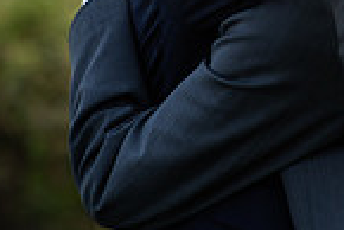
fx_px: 3243
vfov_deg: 4.0
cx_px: 503
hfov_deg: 6.0
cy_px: -124
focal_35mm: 339
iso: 160
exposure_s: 1/3200
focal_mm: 85
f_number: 2.2
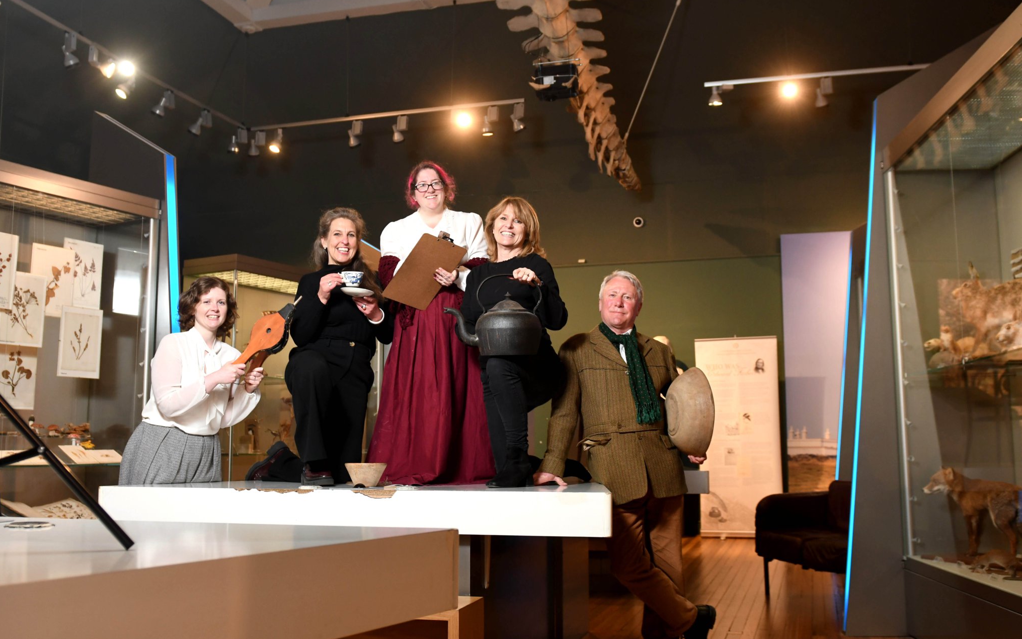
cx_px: 513
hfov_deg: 52.8
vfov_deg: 34.4
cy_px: 297
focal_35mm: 37
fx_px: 1030
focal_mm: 24
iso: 640
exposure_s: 1/50
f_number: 3.2
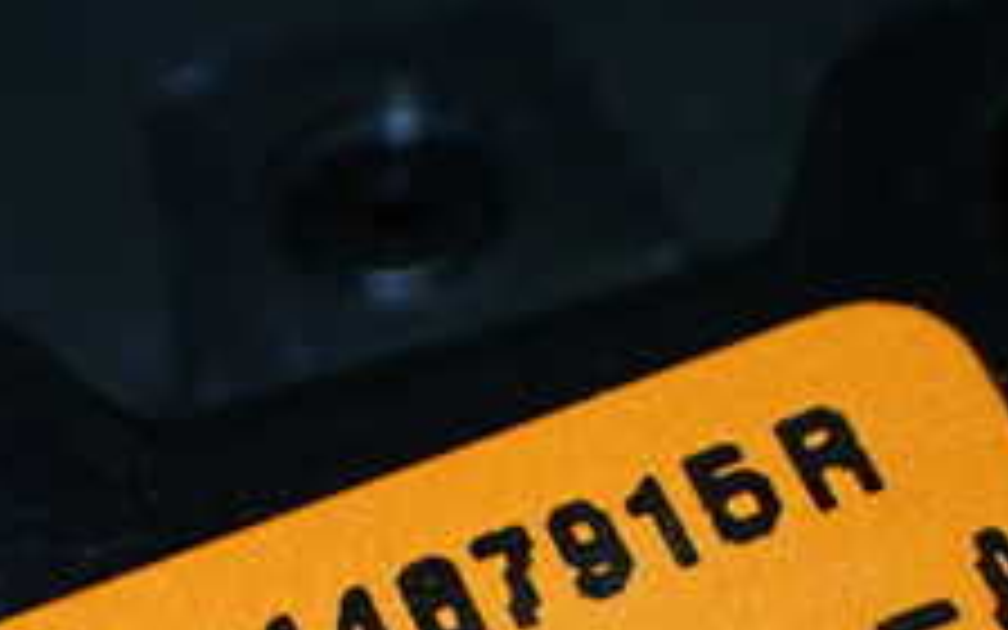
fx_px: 4533
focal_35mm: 165
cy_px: 747
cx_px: 608
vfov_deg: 7.9
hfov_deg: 12.7
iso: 500
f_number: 3.5
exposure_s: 1/250
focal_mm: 10.35
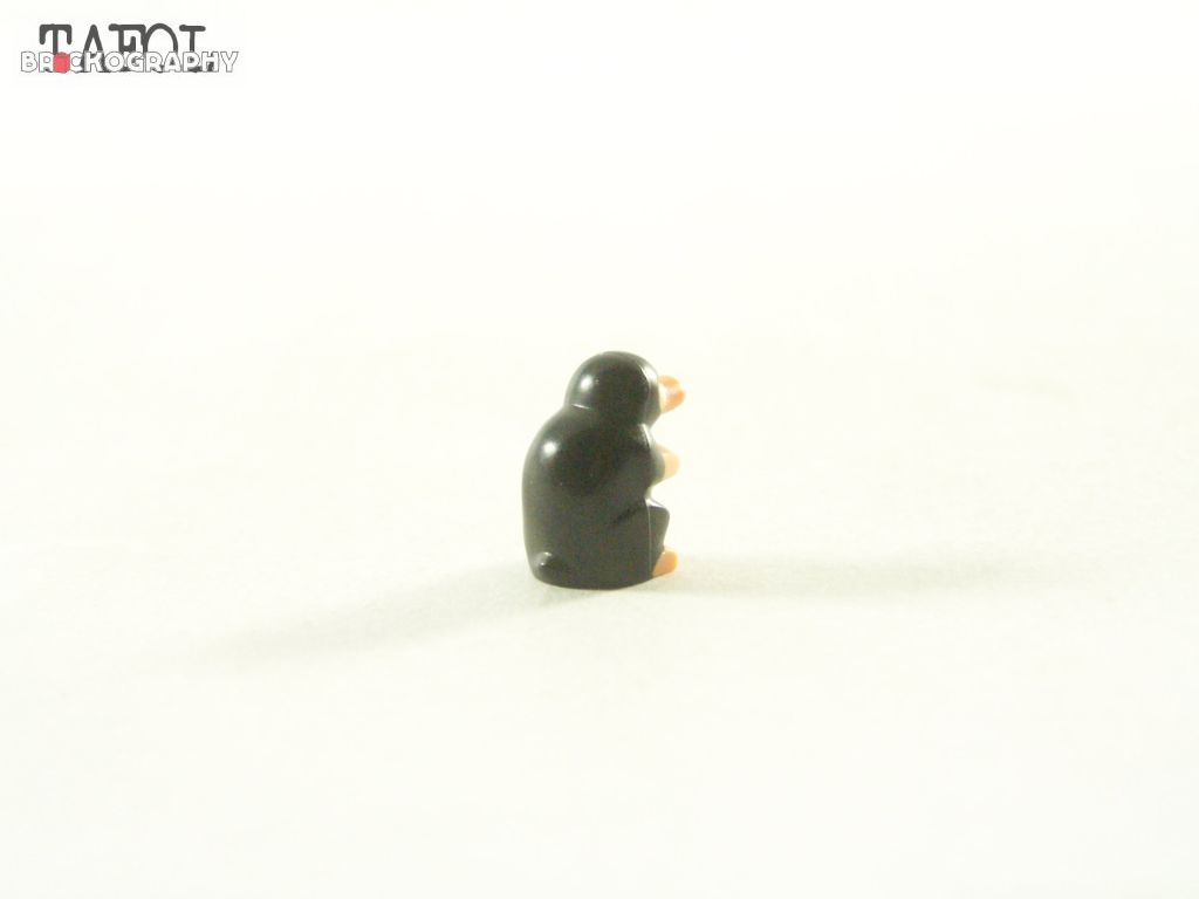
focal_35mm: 94
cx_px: 600
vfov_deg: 15.7
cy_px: 450
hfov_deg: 20.9
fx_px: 3256
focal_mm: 15.6
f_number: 3.2
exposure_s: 1/60
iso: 400
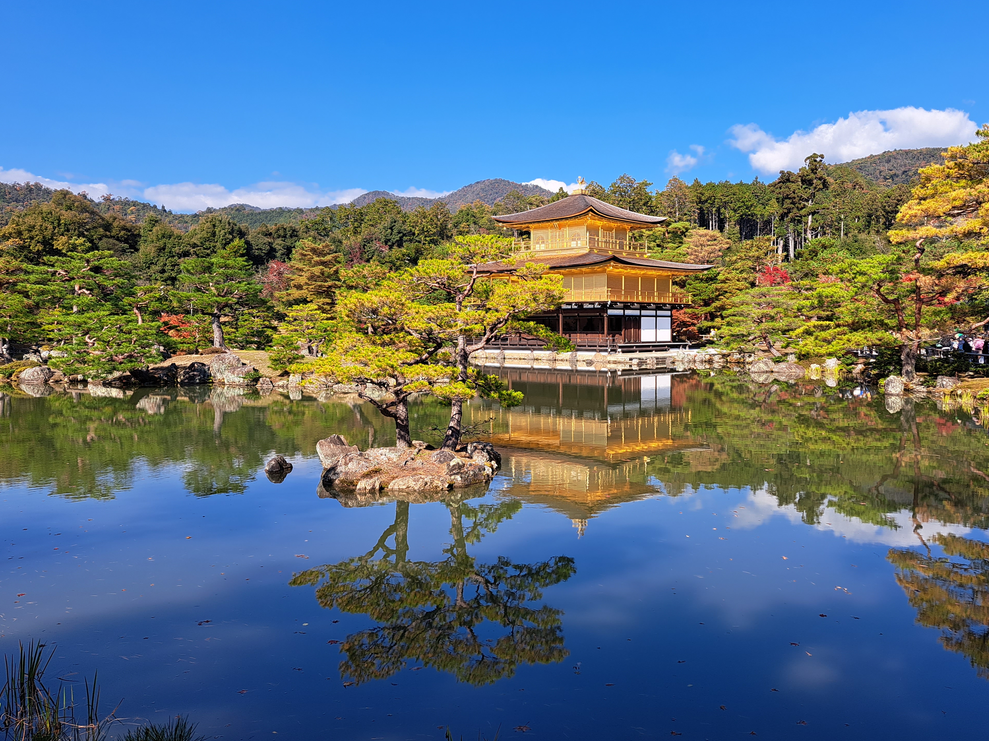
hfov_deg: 61.4
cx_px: 558
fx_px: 829
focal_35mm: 29
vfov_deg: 48.2
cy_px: 333
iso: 50
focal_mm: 5.23
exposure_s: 1/1156
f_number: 1.8
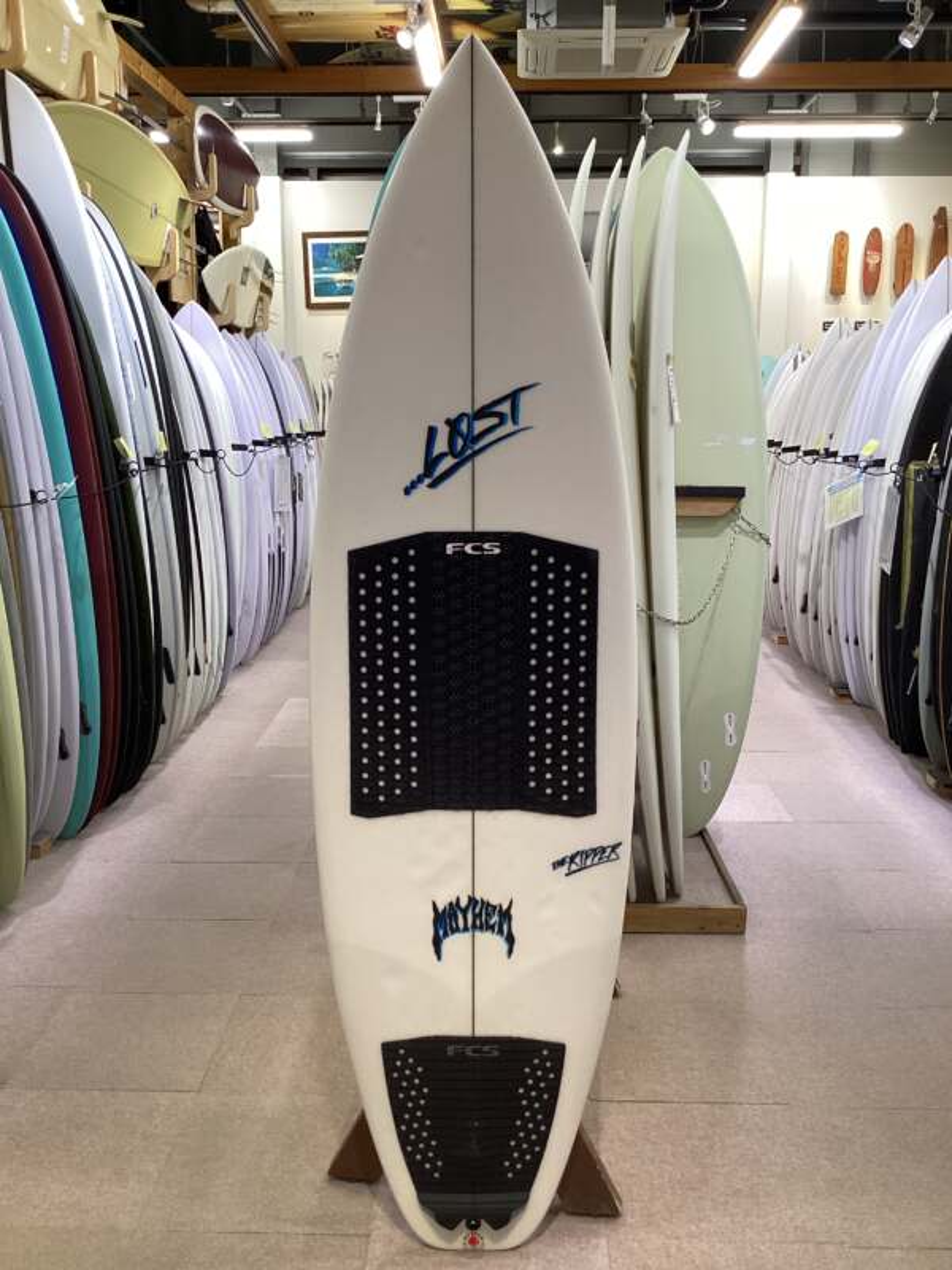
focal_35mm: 31
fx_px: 1137
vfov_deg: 58.4
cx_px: 476
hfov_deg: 45.4
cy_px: 635
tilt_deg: -11.5
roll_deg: +0.6
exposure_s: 1/50
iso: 80
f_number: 2.4
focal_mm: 3.3
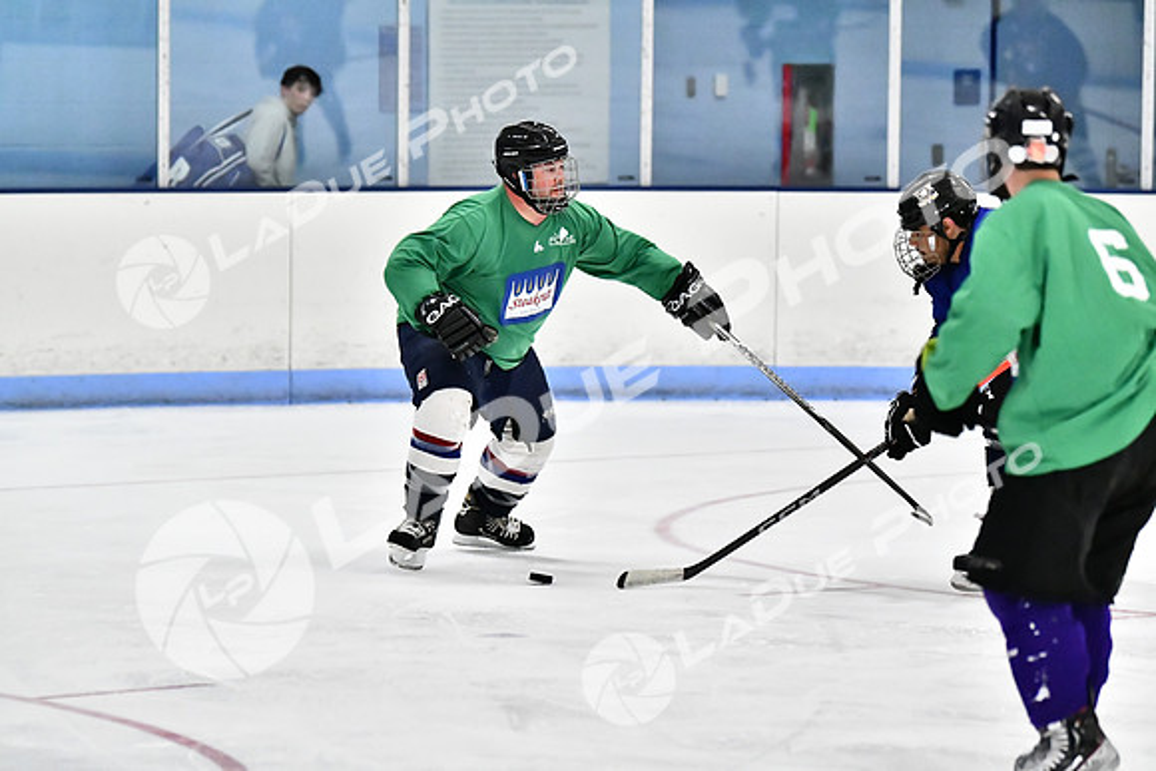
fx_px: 6504
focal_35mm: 202
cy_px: 386
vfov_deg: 6.8
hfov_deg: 10.2
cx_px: 578
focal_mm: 135
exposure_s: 1/1600
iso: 8000
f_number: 2.8
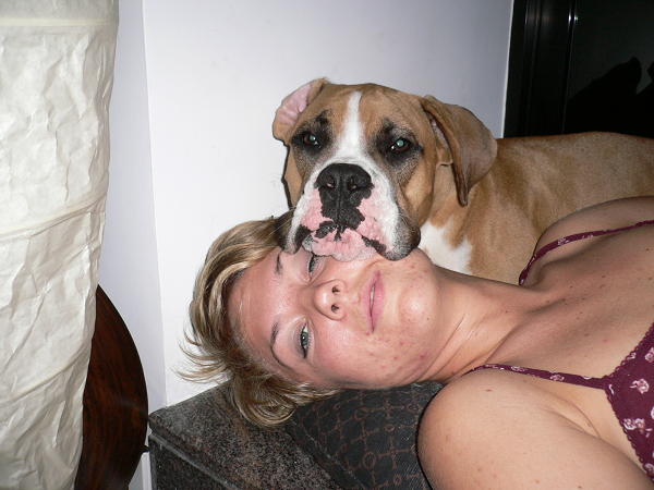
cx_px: 327
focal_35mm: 35
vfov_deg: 40.7
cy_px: 245
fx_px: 661
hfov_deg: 52.6
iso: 100
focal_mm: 5.8
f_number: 2.8
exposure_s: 1/60
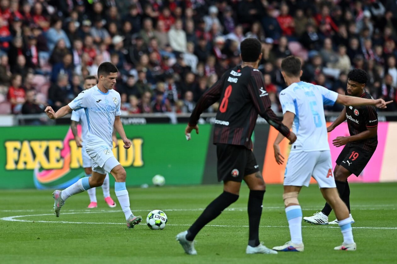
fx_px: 4406
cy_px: 132
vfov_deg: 3.4
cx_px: 198
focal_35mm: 400
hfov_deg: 5.2
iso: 1250
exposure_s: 1/1600
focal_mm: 400
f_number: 4.5
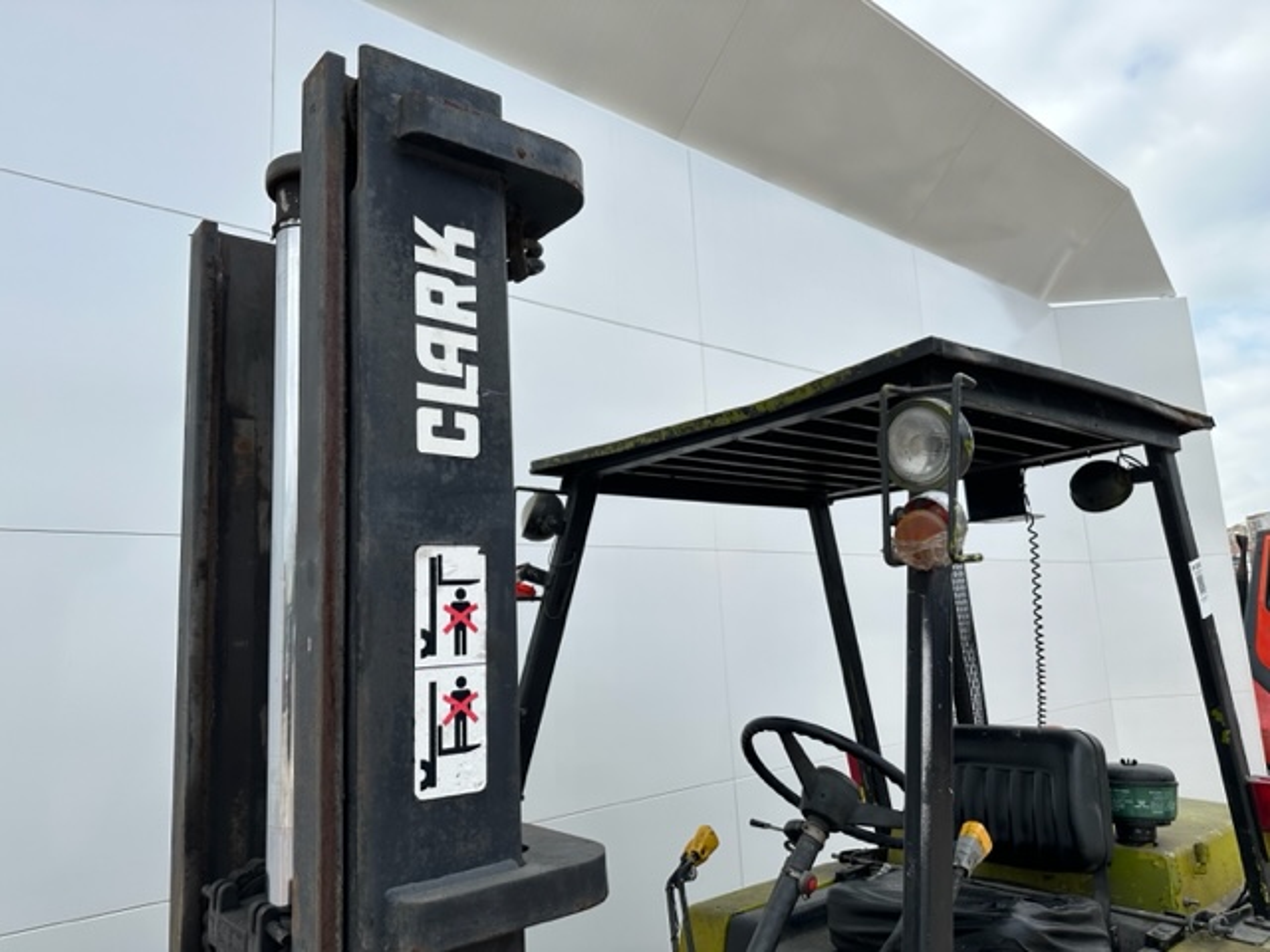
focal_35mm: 24
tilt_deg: +10.1
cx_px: 635
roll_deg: +1.9
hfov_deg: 71.6
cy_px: 476
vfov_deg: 56.8
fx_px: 881
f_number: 1.78
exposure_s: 1/1453
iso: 80
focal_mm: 6.86
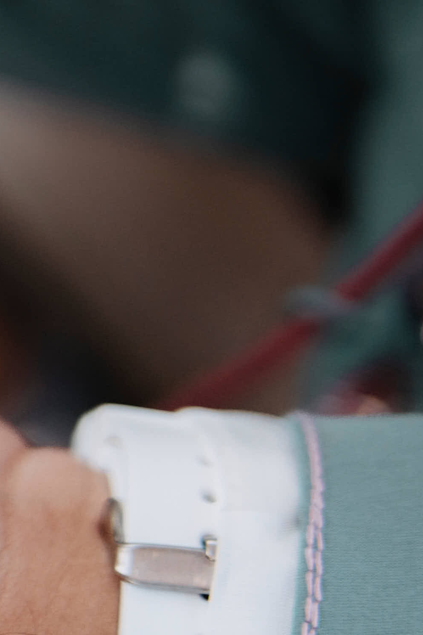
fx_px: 2891
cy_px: 462
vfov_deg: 12.5
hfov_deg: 7.3
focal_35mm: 164
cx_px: -919
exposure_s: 1/2500
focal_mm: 35
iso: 320
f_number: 1.4
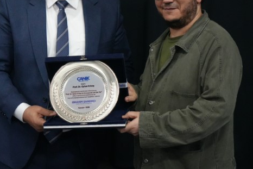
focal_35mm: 85
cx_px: 90
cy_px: 47
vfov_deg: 16.0
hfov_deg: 23.8
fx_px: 598
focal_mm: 55
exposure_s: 1/160
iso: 10000
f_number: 4
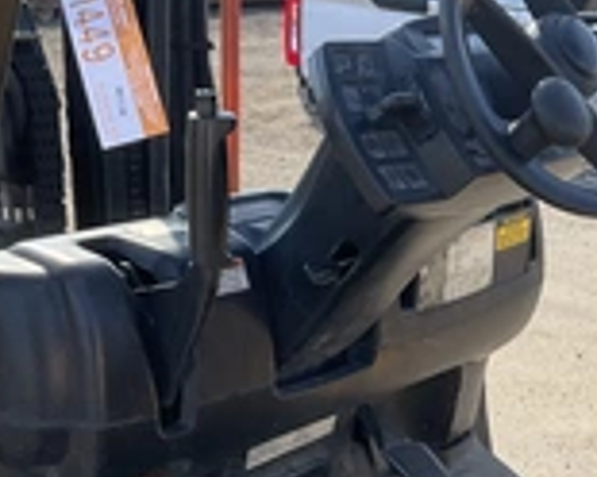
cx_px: 497
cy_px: 458
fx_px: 1290
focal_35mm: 73
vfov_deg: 20.4
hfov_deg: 25.5
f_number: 1.8
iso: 25
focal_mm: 3
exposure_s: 1/386
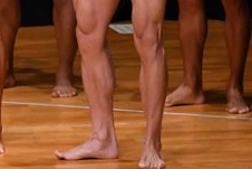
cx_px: 53
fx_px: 6486
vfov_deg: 1.5
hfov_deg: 2.2
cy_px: -66
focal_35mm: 926
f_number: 5.6
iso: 4000
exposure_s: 1/400
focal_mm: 180
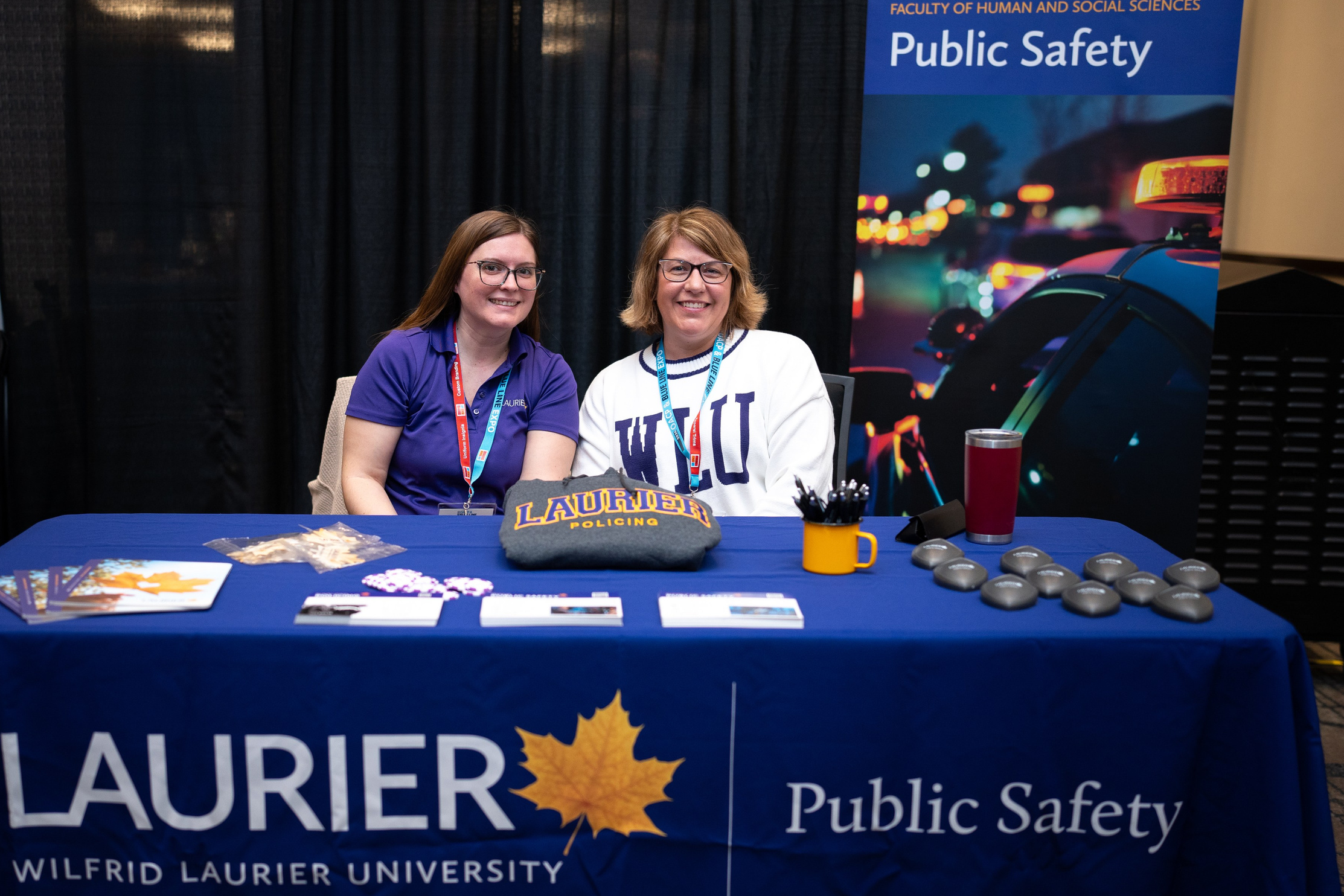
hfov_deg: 43.5
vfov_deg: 29.9
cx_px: 580
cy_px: 483
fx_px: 1680
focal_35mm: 45
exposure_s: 1/200
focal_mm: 35
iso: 640
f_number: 1.8
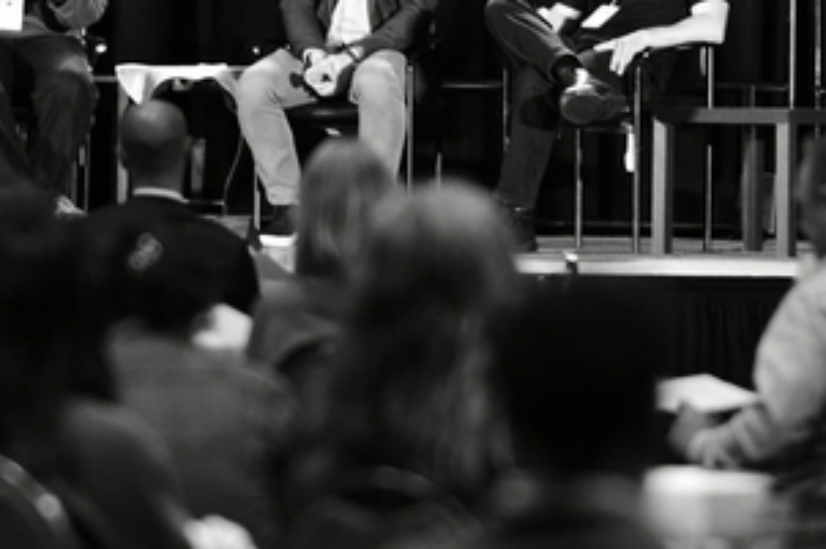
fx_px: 9218
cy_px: 90
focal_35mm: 402
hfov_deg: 5.1
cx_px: 372
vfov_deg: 3.4
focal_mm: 135
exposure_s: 1/200
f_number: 2
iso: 1250
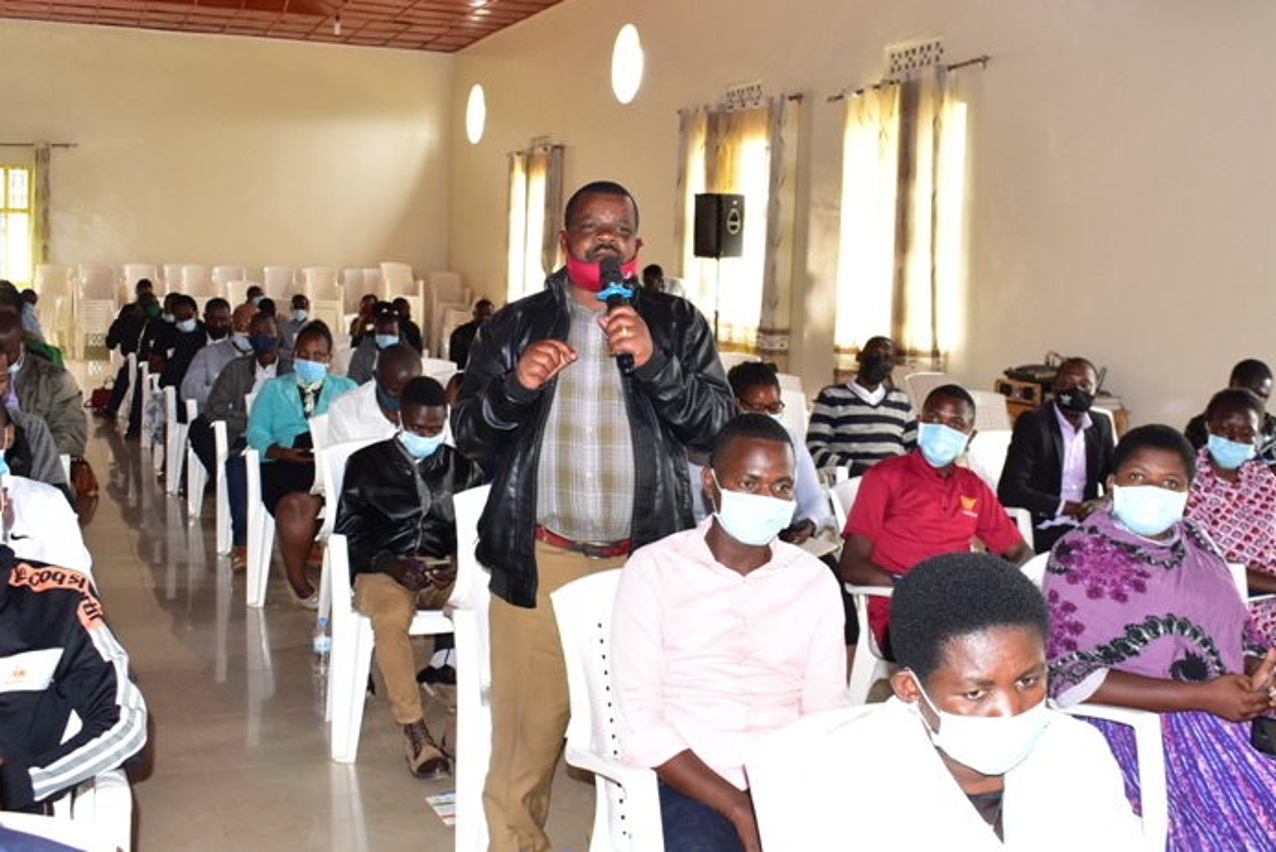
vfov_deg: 34.2
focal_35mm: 39
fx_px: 1383
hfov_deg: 49.5
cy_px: 421
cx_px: 679
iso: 800
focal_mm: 18
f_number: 4.5
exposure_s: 1/60
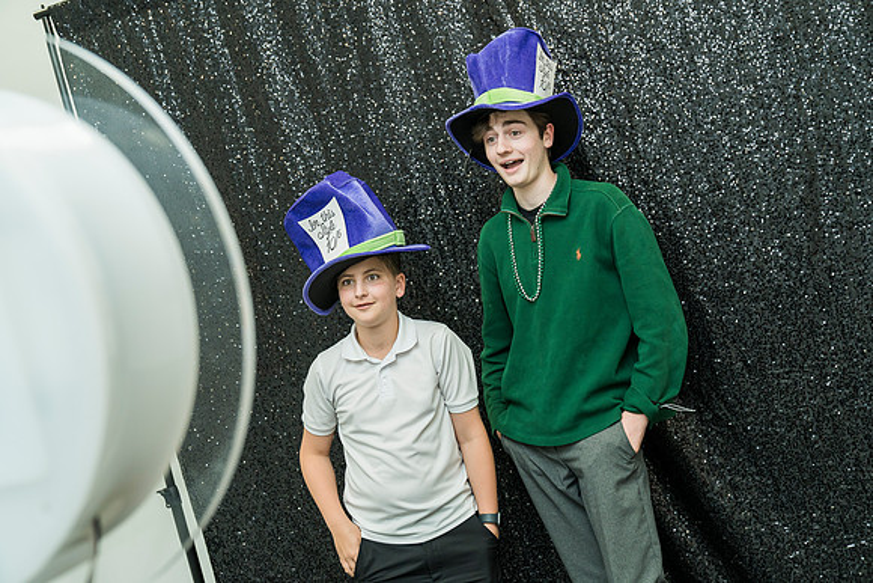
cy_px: 292
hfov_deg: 48.4
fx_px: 970
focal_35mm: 40
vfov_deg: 33.4
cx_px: 436
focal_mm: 40
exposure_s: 1/160
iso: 1250
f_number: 4
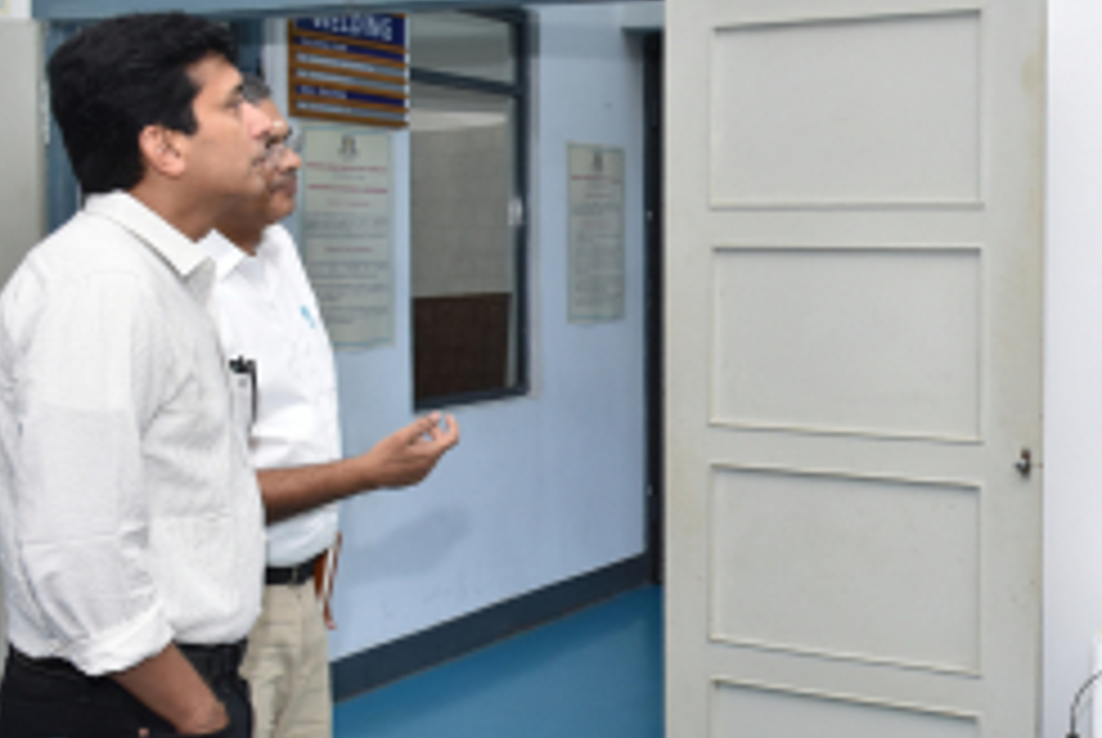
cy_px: 333
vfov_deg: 24.7
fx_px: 1686
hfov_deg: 34.9
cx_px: 909
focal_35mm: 55
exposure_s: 1/125
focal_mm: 20
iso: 500
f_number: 5.6
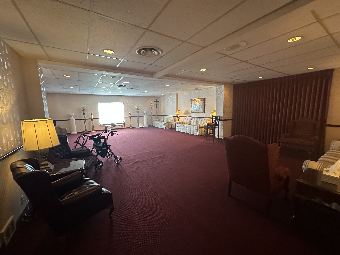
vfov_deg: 85.7
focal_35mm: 14
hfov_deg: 102.1
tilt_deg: -6.2
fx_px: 138
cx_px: 170
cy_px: 128
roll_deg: +1.0
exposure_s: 1/60
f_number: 2.2
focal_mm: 2.22
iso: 640
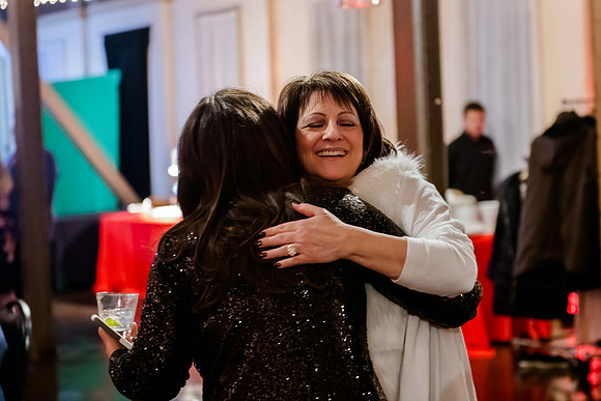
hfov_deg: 25.7
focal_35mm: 79
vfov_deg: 17.3
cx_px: 324
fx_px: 1316
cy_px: 183
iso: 5000
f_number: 2.8
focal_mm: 70
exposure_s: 1/100
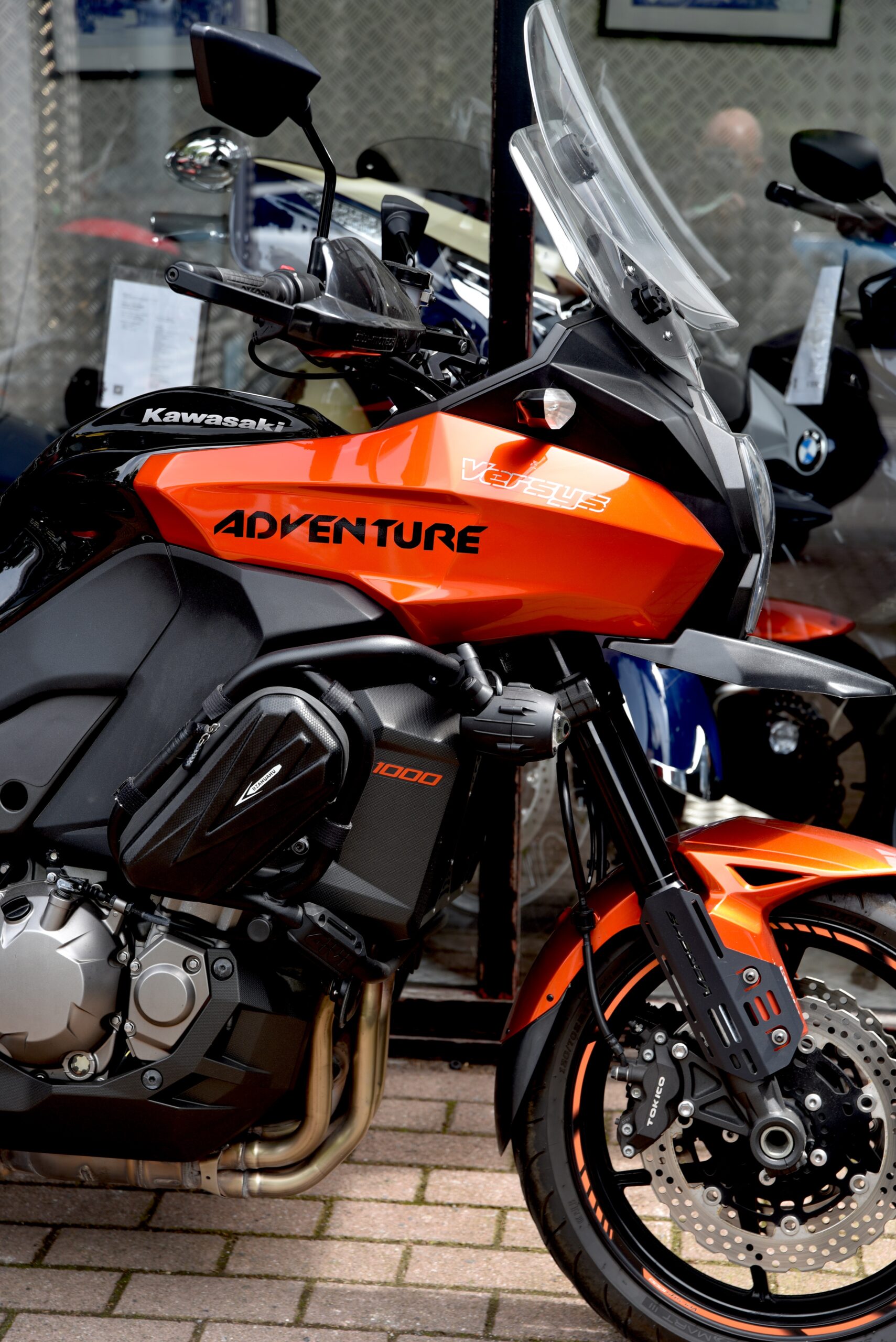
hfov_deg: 19.5
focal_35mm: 70
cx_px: 448
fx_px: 2611
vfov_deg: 28.8
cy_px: 671
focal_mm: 70
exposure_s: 1/100
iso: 100
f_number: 5
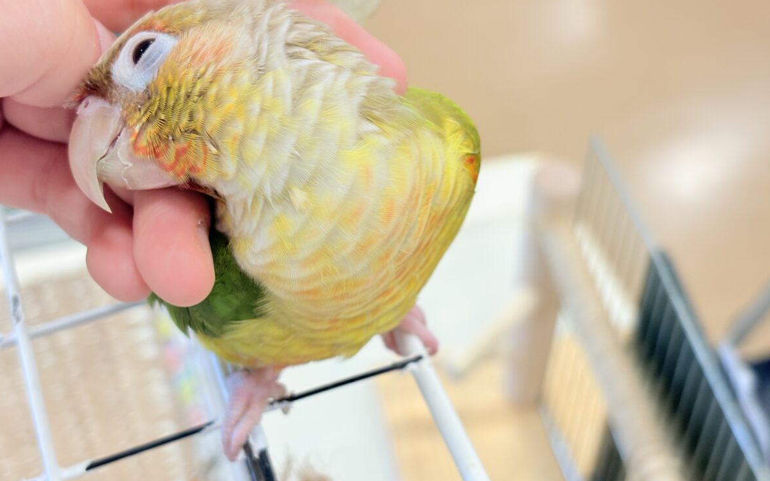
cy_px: 269
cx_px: 387
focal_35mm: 56
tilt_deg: -45.3
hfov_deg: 36.3
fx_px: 1175
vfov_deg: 23.1
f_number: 1.6
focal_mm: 5.96
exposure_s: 1/82
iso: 64
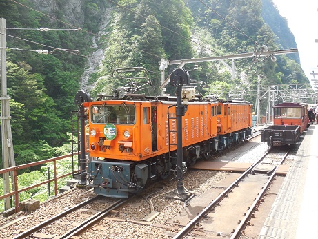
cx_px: 159
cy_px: 120
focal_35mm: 34
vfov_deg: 41.8
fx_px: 312
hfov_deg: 53.9
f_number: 3.4
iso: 125
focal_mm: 6.1
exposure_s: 1/200
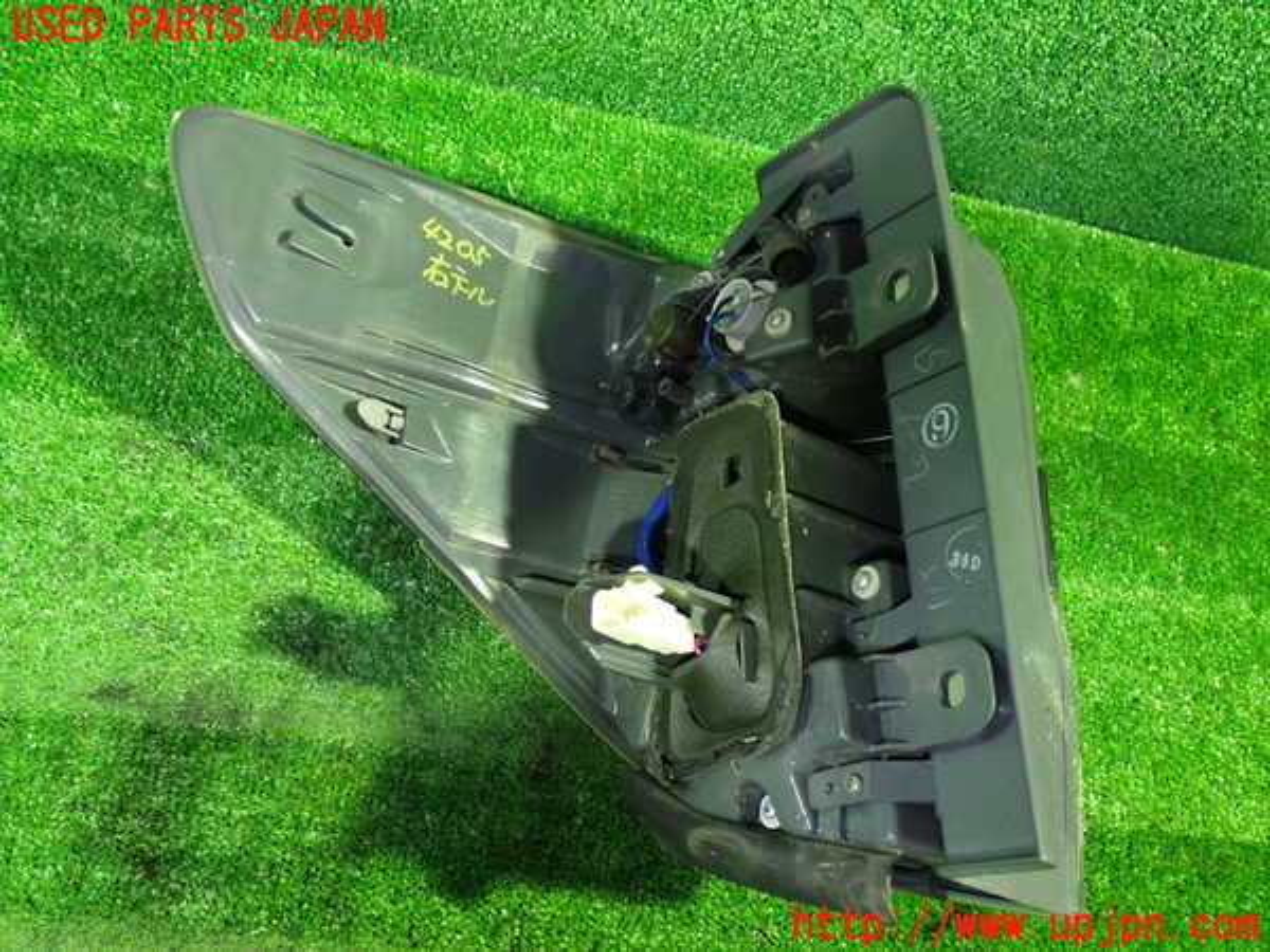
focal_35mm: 36
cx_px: 635
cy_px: 476
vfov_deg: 39.7
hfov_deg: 51.4
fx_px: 1321
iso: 800
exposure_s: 1/15
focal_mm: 6.37
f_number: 2.5
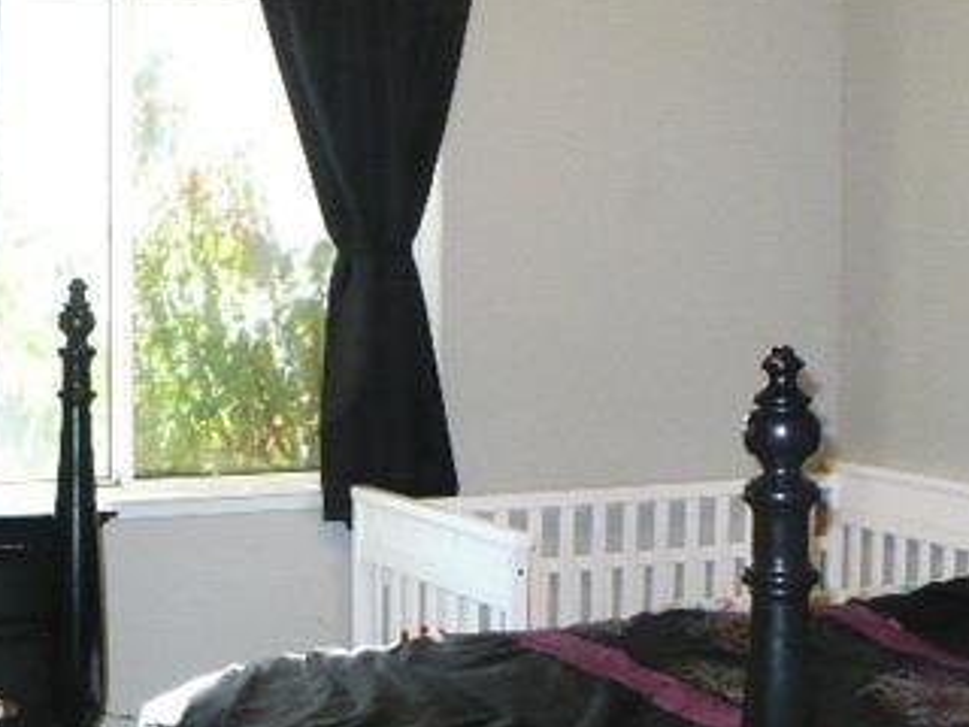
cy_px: 418
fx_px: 2071
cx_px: 415
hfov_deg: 26.3
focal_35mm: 74
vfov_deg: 19.9
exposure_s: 1/30
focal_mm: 6.1
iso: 500
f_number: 2.8
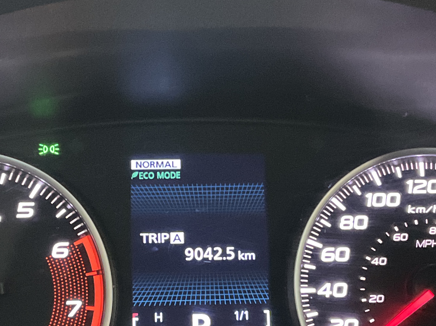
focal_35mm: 80
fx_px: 1007
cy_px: 188
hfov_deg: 24.4
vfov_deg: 18.4
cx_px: 180
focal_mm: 3
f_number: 1.8
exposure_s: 1/24
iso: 400
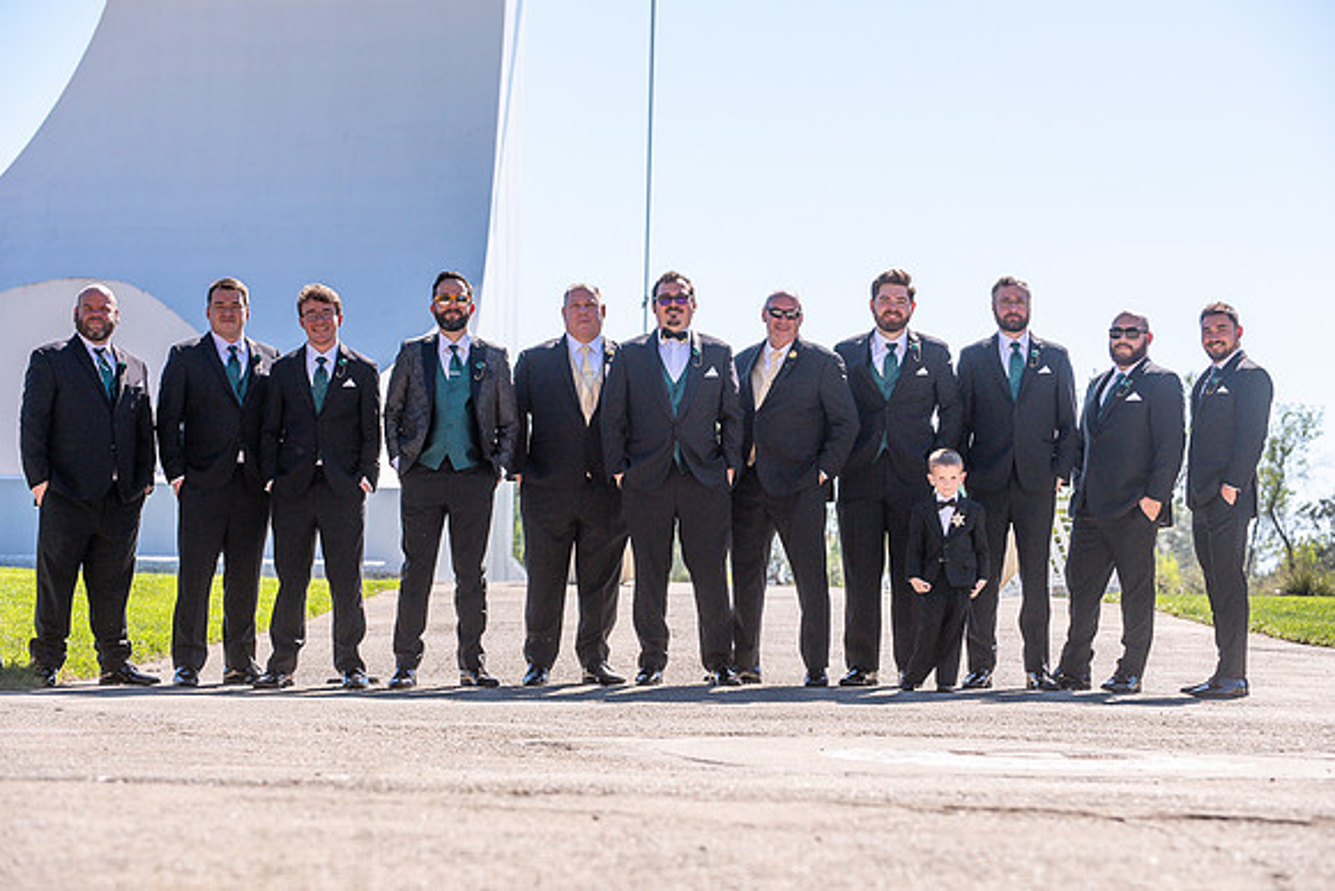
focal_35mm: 113
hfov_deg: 18.1
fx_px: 4190
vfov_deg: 12.1
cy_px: 446
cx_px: 668
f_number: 5.6
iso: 400
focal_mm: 105
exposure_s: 1/2000
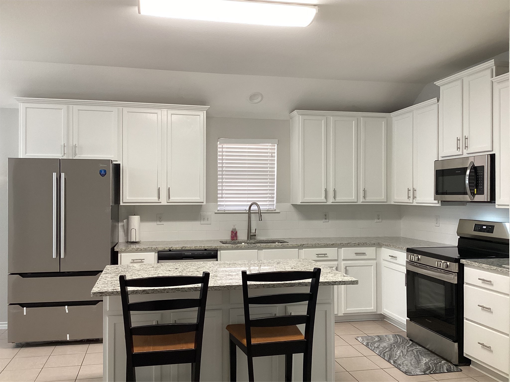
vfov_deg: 45.4
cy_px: 191
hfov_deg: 58.4
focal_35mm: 31
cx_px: 255
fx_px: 457
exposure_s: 1/60
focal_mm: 3.3
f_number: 2.4
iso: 125
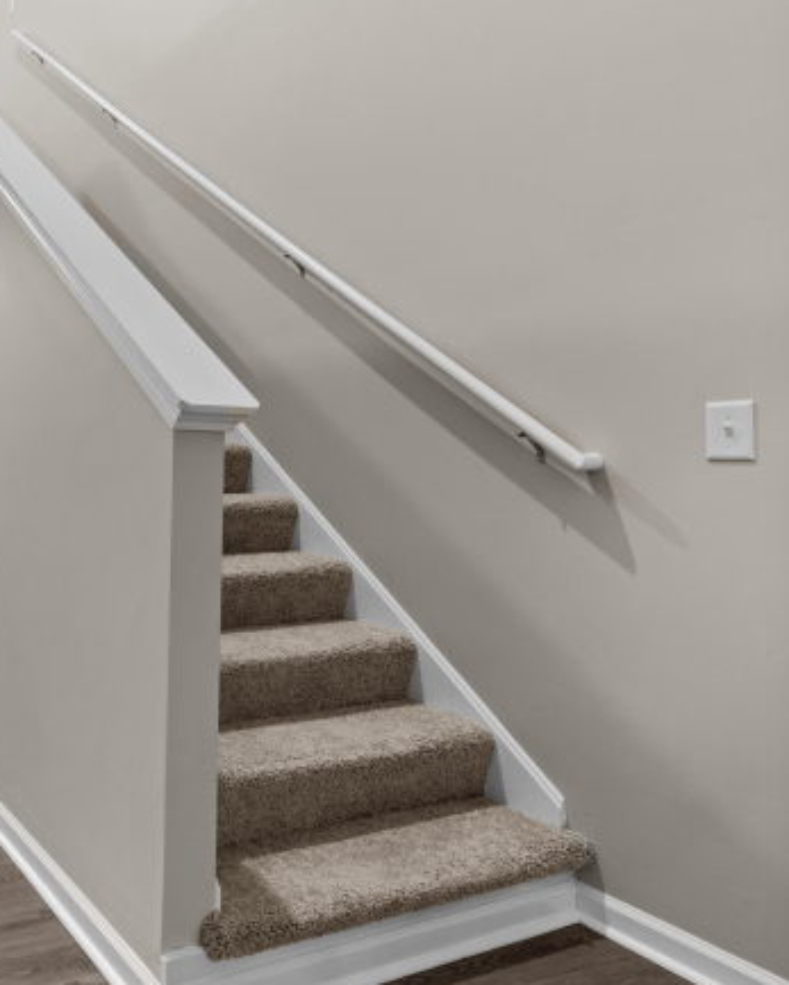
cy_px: 450
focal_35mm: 26
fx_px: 758
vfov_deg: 65.9
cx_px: -55
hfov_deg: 43.9
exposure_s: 1.6
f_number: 8
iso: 400
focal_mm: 16
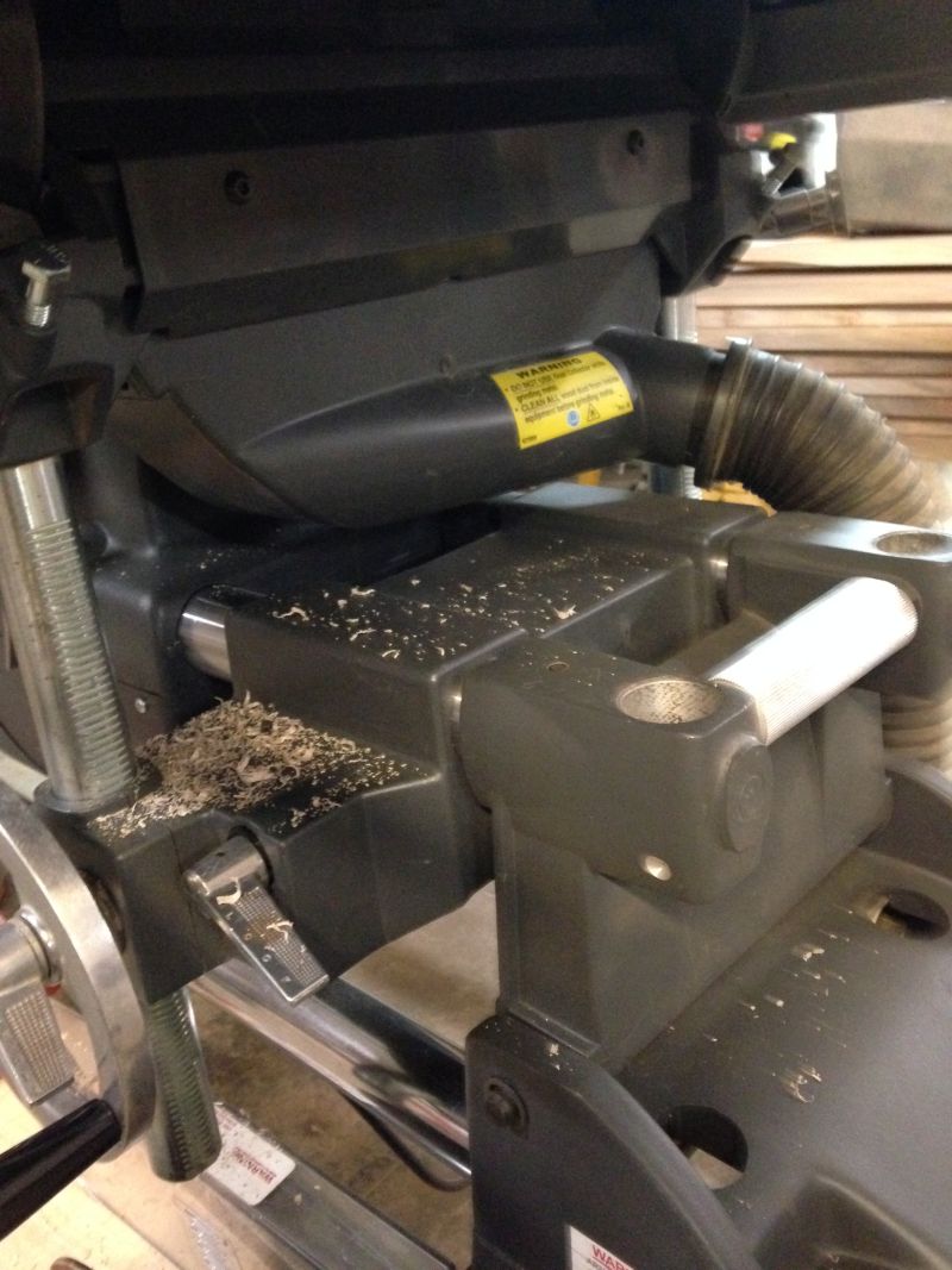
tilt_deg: -19.5
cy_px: 635
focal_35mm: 33
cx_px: 476
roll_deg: +4.9
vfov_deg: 55.4
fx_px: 1210
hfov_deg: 42.9
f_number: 2.4
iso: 800
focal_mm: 4.12
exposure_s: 1/15
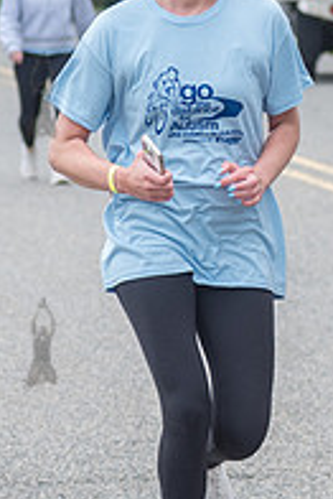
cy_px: 197
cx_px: 463
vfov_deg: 6.4
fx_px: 4446
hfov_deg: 4.3
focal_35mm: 321
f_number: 4
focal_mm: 86
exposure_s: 1/1250
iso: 400
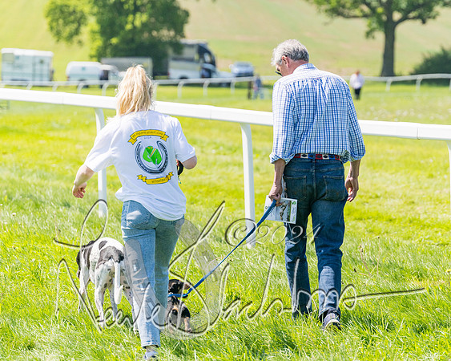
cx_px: 295
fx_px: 2429
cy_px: 167
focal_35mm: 182
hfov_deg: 10.6
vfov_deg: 8.5
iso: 400
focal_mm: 135
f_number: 4
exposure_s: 1/6400
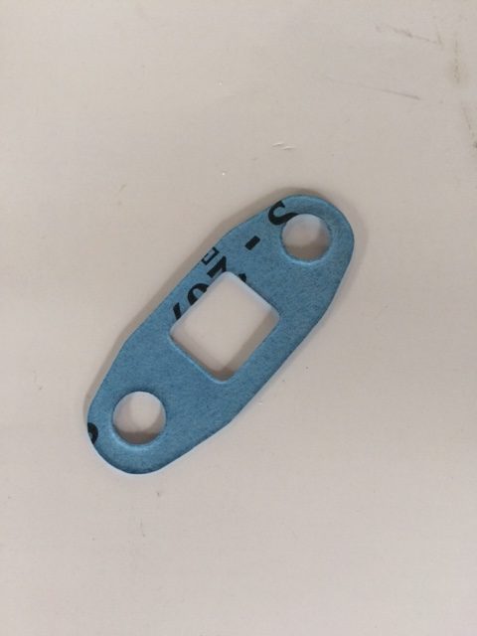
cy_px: 318
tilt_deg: -80.3
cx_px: 238
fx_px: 533
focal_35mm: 29
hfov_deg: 48.2
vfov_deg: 61.7
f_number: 2.2
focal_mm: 4.15
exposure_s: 1/33
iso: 80
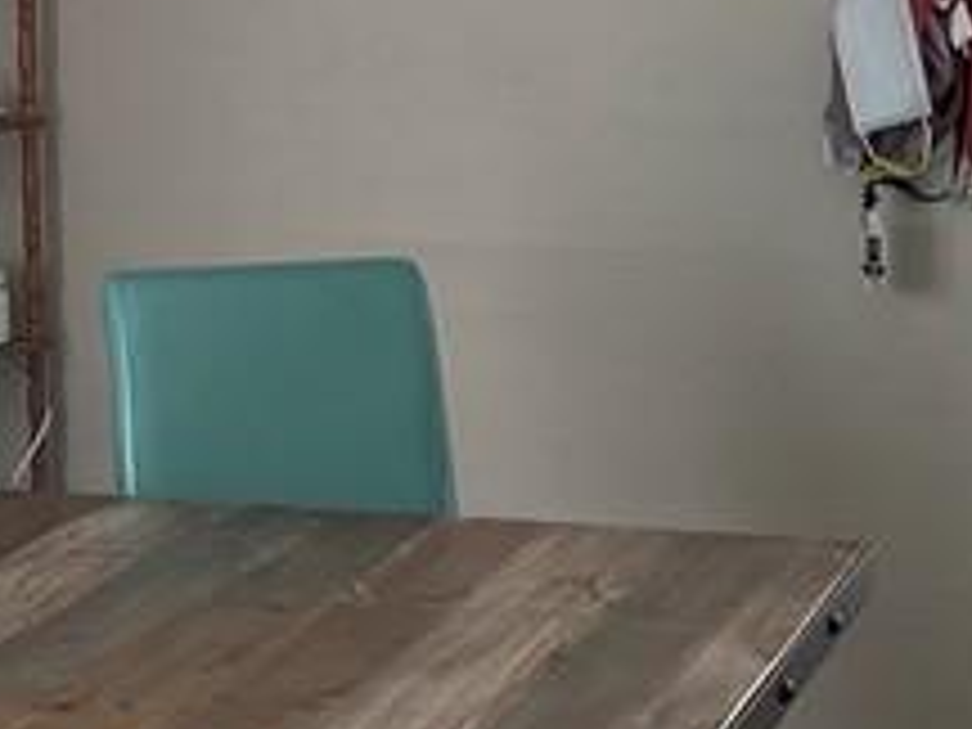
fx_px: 3454
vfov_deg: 12.0
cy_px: 356
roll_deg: +1.4
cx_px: 140
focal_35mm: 123
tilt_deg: -9.9
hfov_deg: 15.9
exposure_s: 1/120
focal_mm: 5.7
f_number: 1.5
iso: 32
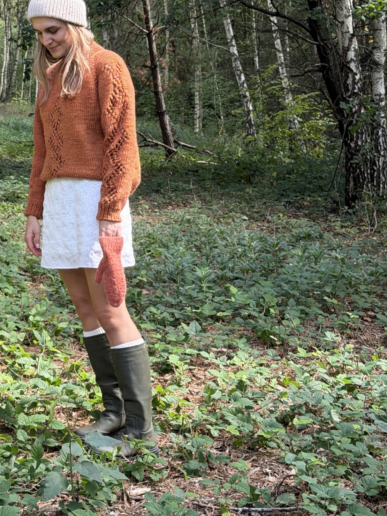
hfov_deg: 17.6
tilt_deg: +1.2
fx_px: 1237
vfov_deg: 23.3
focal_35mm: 83
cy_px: 129
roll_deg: +4.3
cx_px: 60
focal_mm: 6.76
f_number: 1.78
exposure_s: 1/176
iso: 64
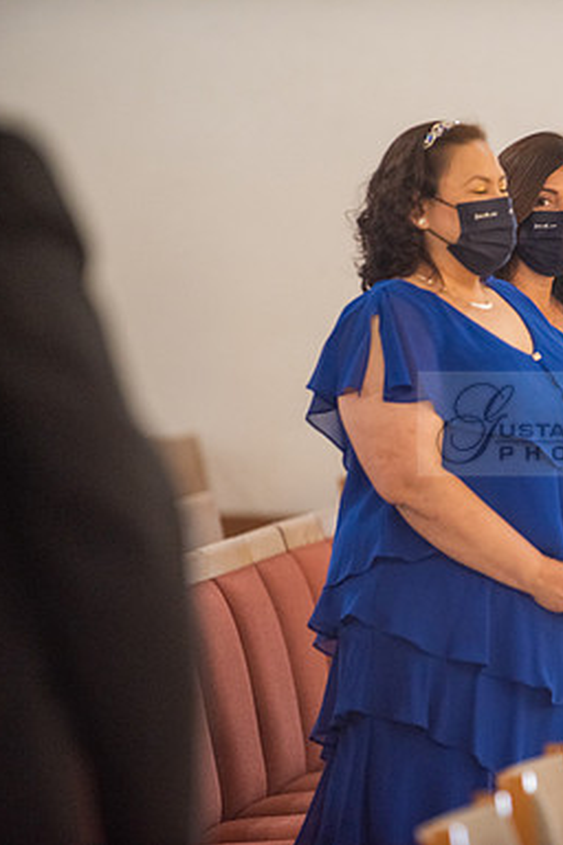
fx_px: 7084
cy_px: 424
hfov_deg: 4.5
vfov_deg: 6.8
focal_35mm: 302
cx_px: 609
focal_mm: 200
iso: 2000
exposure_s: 1/100
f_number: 3.2
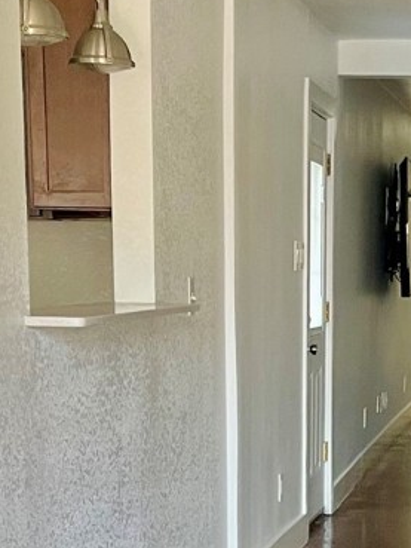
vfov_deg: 17.5
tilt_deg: -15.9
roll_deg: -0.7
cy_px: 740
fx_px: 1645
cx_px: 352
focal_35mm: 104
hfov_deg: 14.1
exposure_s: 1/60
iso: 125
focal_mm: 5.1
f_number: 1.6
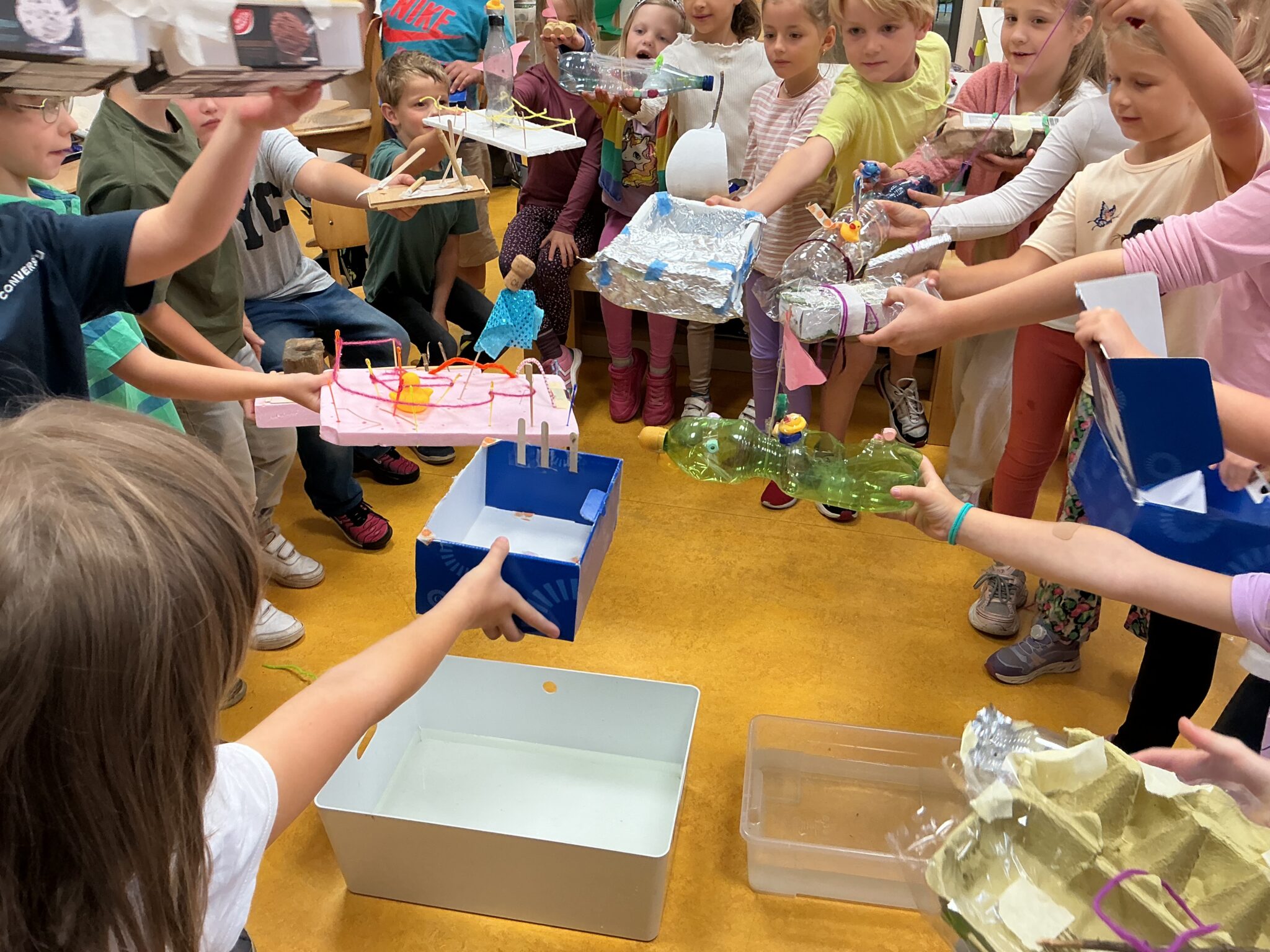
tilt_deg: -29.1
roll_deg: -0.2
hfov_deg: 61.7
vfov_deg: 48.2
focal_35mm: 29
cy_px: 476
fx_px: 1064
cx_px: 635
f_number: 1.8
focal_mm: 3
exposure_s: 1/60
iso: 50
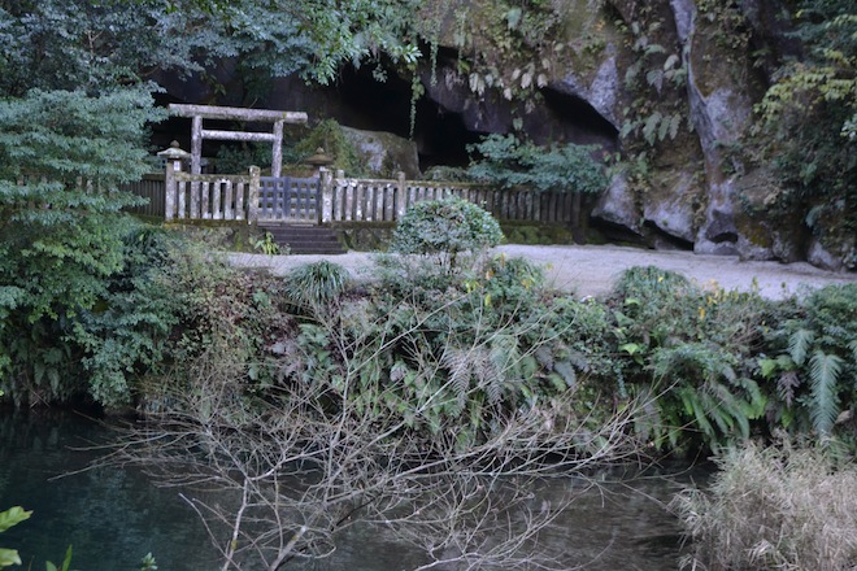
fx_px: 1285
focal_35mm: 54
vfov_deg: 25.1
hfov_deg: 36.9
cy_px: 286
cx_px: 428
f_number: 5
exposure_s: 1/25
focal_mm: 36
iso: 400
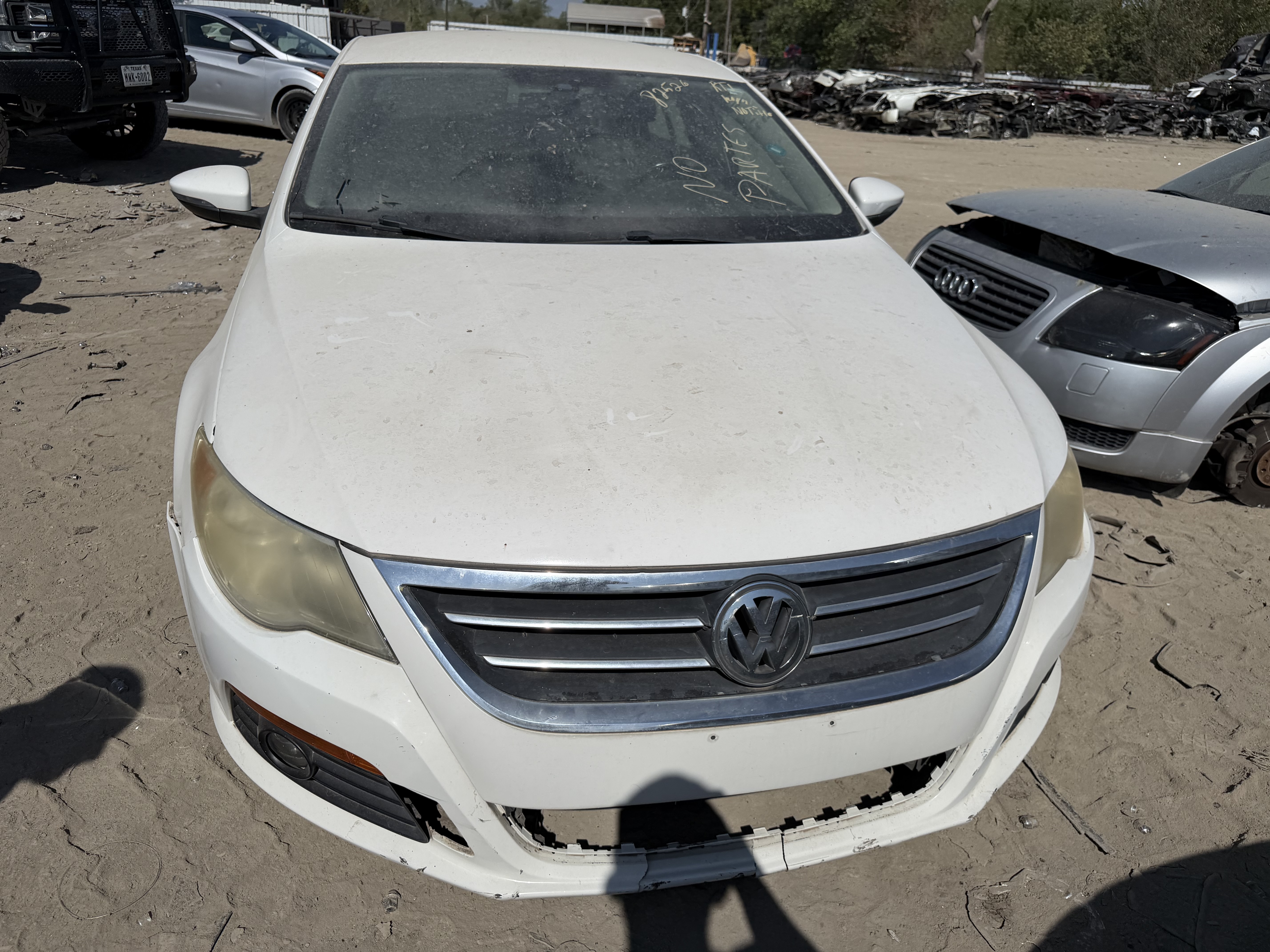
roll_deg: -0.8
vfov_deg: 56.8
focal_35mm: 24
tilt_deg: -26.1
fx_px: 881
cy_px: 476
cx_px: 635
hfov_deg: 71.6
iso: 80
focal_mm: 6.76
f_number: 1.78
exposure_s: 1/22727
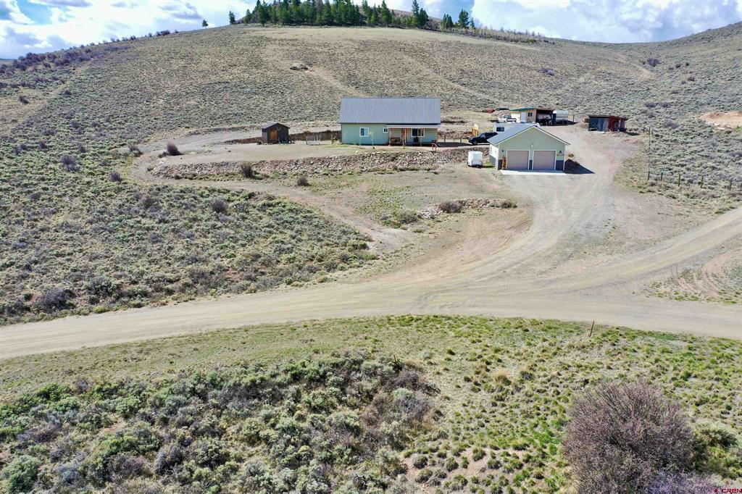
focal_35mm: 28
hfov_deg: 65.5
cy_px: 247
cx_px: 371
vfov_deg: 46.4
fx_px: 577
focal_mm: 10.26
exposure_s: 1/120
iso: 100
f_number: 4.5
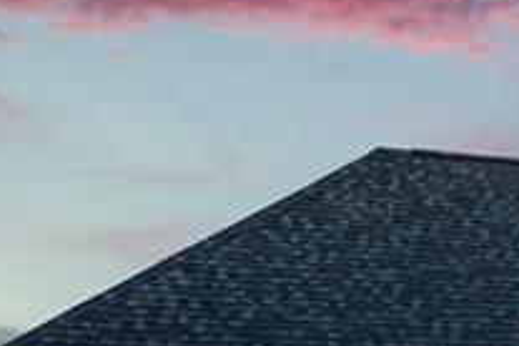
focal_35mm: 114
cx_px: 750
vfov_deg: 12.0
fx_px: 1643
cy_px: 237
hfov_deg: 16.5
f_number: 11
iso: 1000
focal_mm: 23
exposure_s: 1/2.5
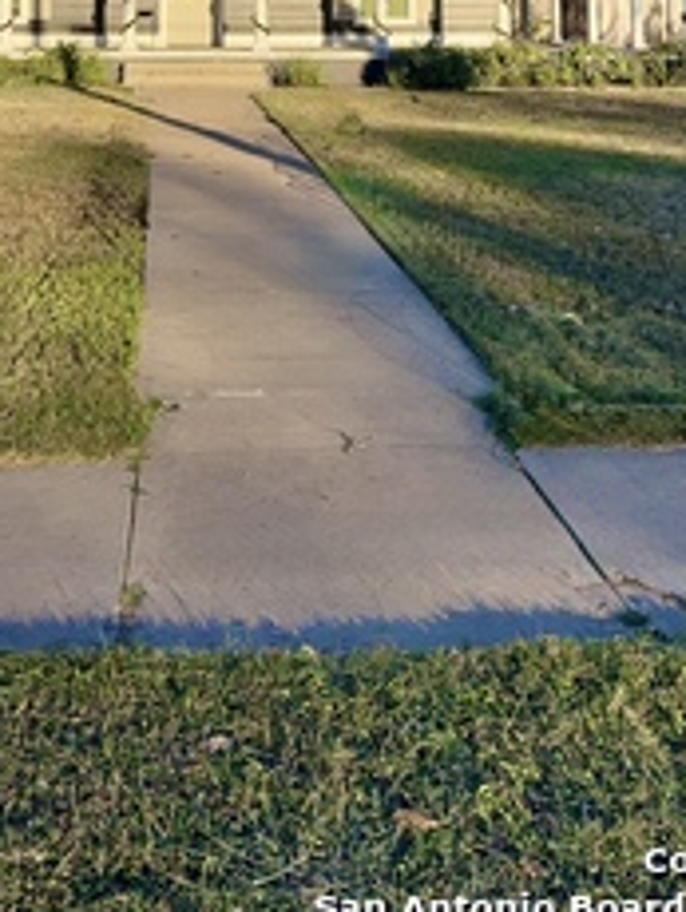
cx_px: 246
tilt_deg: +1.4
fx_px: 1319
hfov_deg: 29.0
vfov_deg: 34.4
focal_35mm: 50
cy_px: -20
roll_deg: +0.3
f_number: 1.78
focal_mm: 6.76
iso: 80
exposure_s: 1/4608
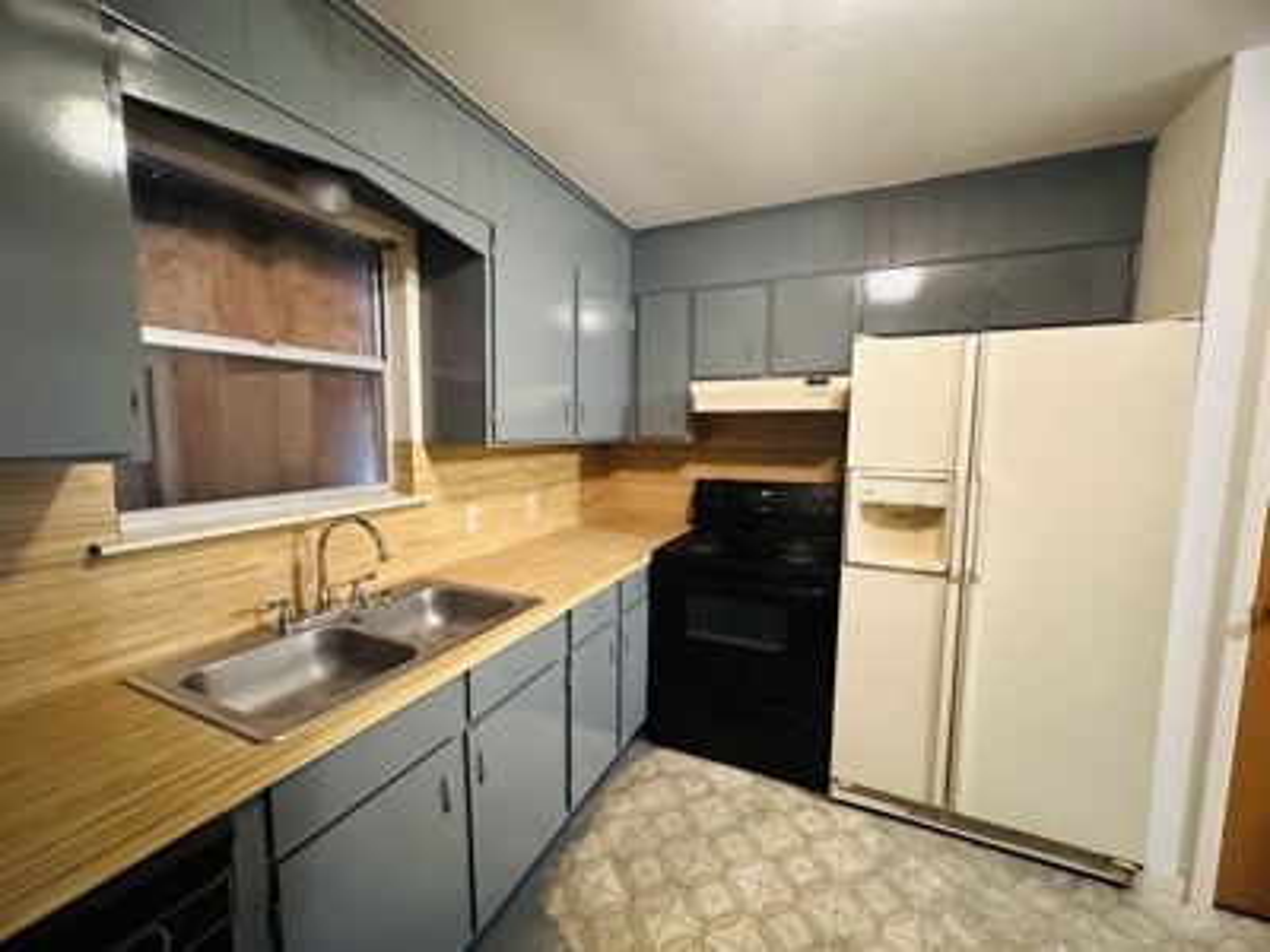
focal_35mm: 14
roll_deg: -1.3
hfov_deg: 102.1
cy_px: 476
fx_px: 514
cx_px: 635
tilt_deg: -5.5
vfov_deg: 85.7
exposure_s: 1/40
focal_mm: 2.22
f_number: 2.2
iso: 1000
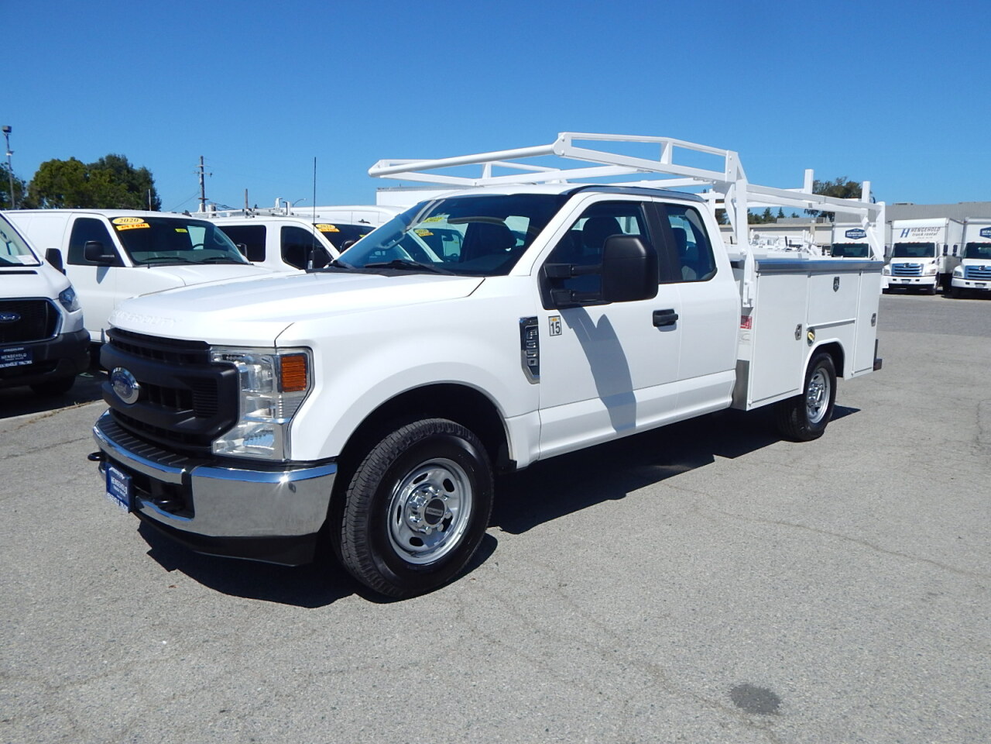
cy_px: 372
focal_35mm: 25
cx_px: 496
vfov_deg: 54.9
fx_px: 716
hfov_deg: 69.4
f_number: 6.1
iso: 125
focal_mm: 4.5
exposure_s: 1/1500
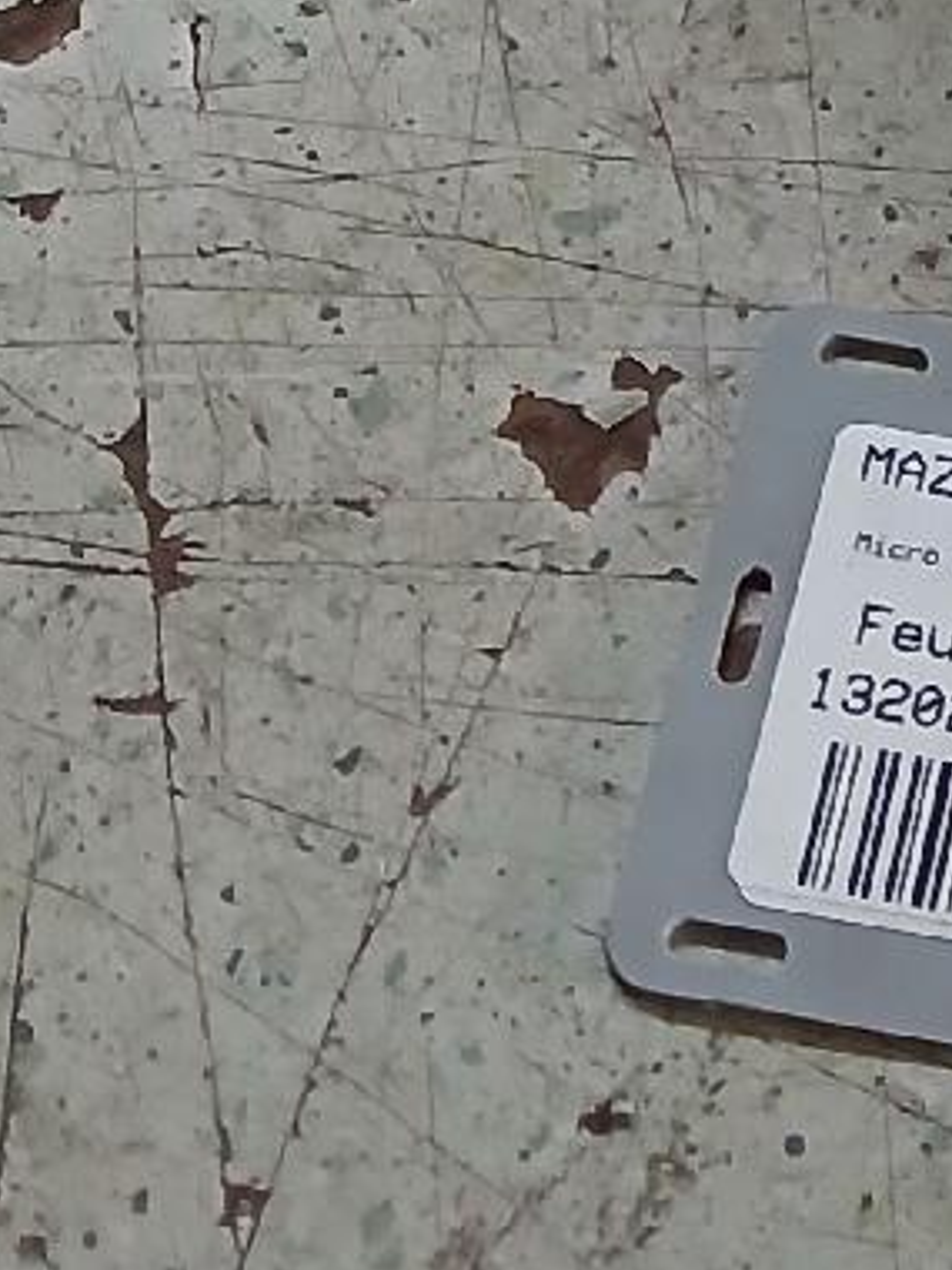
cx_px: 1486
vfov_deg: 13.0
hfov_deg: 11.1
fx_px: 4694
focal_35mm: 128
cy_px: -1407
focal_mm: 3.98
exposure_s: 1/50.3
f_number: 1.8
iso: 250
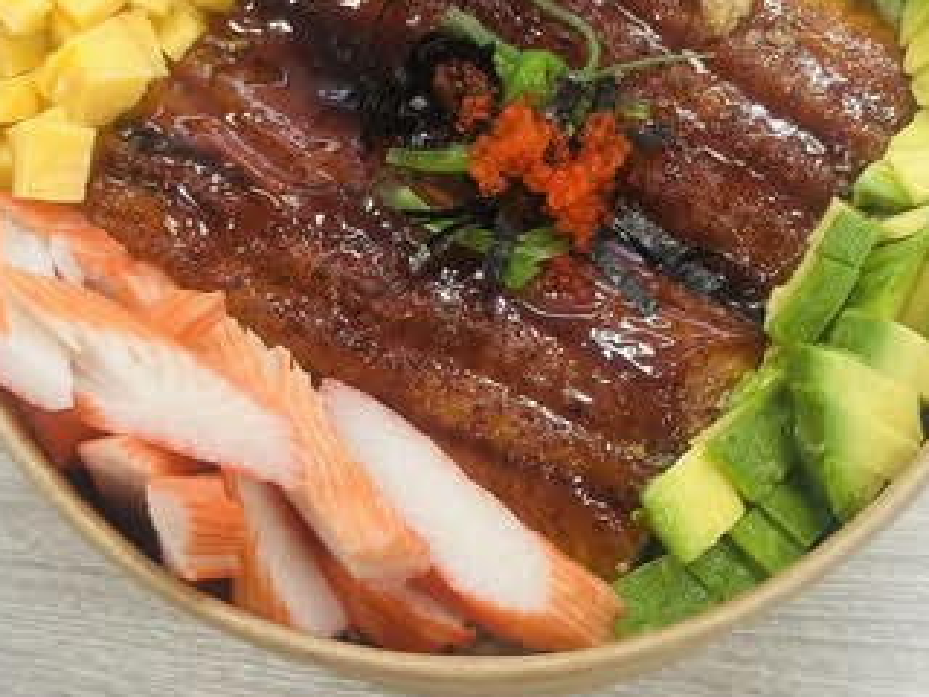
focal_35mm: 88
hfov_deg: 22.3
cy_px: 171
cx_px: 491
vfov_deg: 16.7
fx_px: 2362
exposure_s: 1/60
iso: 125
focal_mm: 6.86
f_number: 1.78
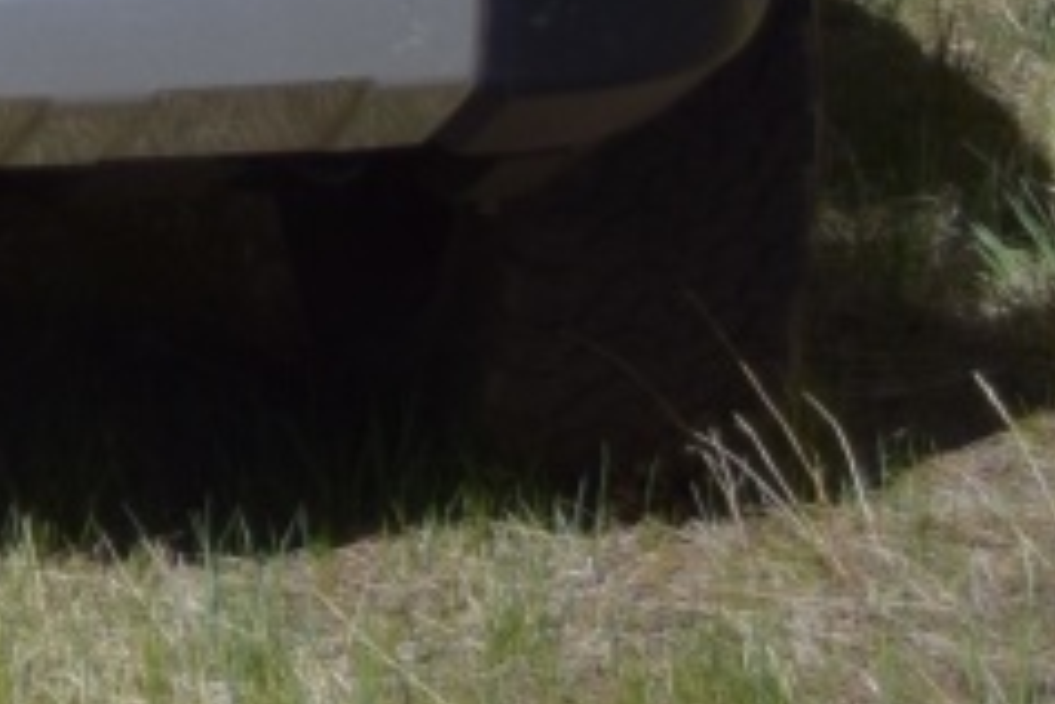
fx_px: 8000
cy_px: -1889
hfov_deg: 6.6
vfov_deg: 4.7
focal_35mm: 273
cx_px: -2444
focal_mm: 24
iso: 200
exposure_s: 1/2500
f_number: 4
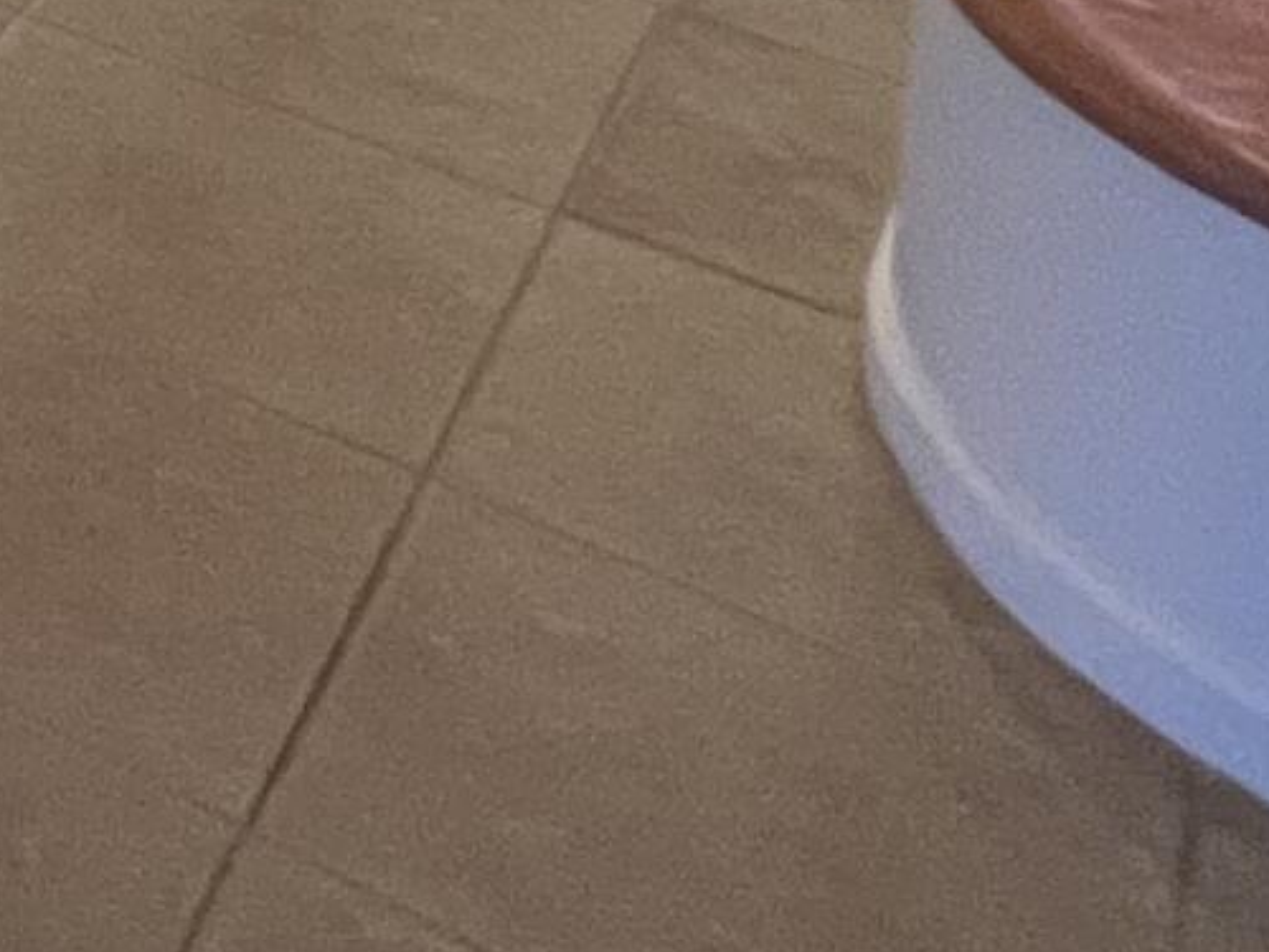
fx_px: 2859
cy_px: -1282
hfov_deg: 17.3
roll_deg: -0.3
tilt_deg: -8.3
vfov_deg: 13.8
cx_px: -1327
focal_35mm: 78
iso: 320
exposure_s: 1/60
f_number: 1.8
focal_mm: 1.57
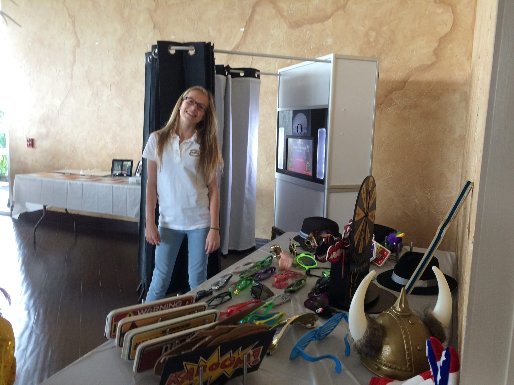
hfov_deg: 61.7
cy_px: 192
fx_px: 431
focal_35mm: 29
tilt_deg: -8.4
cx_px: 257
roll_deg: -0.8
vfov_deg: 48.2
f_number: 2.2
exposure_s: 1/30
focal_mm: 4.15
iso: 80
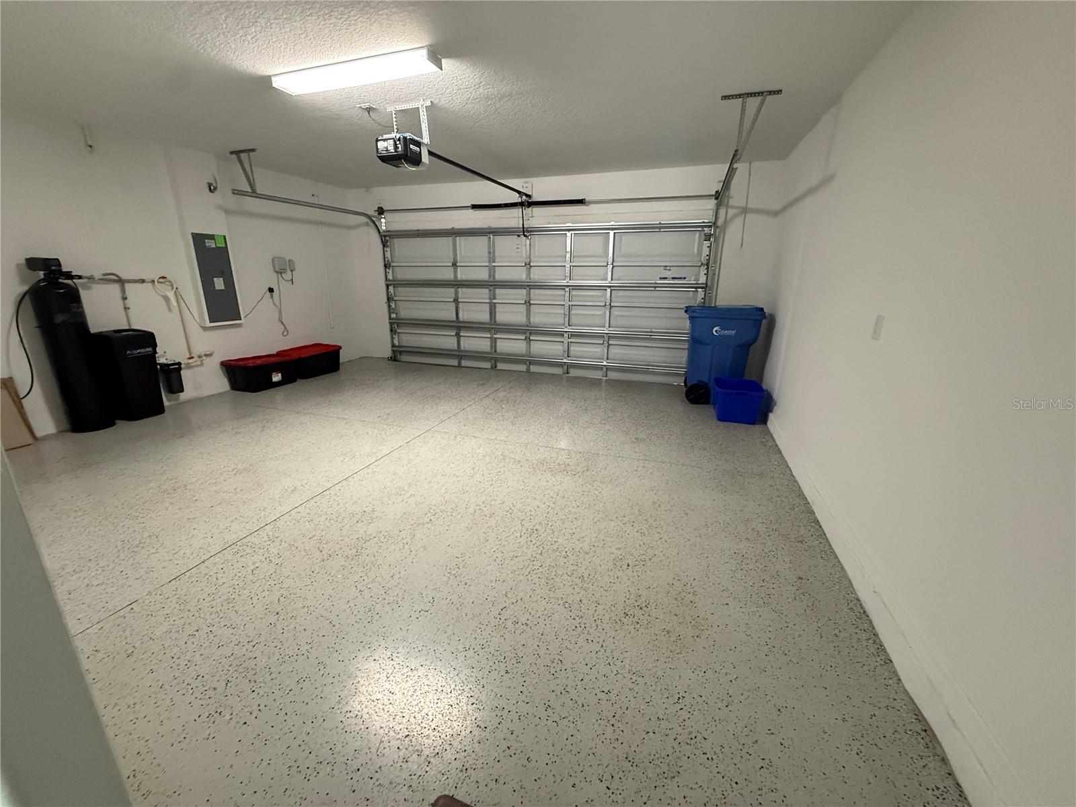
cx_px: 538
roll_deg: -0.6
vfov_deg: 85.7
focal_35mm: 14
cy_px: 404
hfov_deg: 102.1
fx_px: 435
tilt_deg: -15.9
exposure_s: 1/60
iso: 640
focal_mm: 2.22
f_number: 2.2
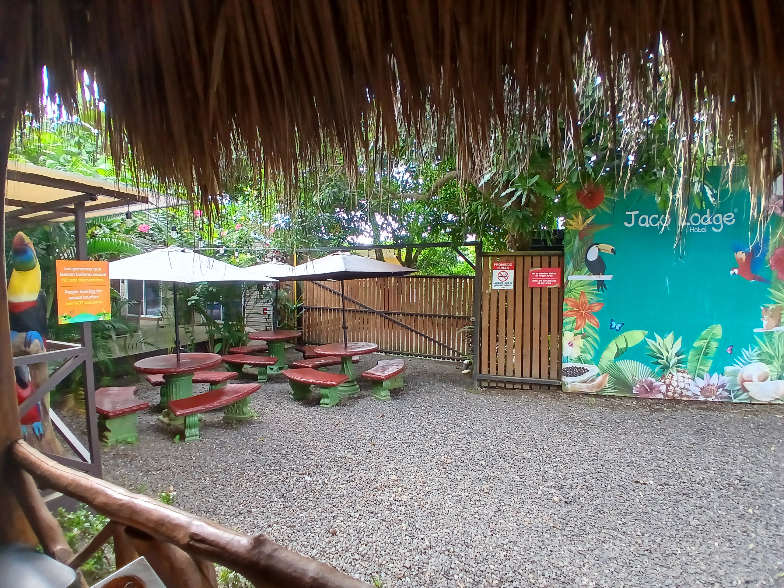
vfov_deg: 74.7
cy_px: 294
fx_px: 385
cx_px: 392
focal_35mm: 17
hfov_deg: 91.0
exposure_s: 1/50
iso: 80
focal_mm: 1.4
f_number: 2.2
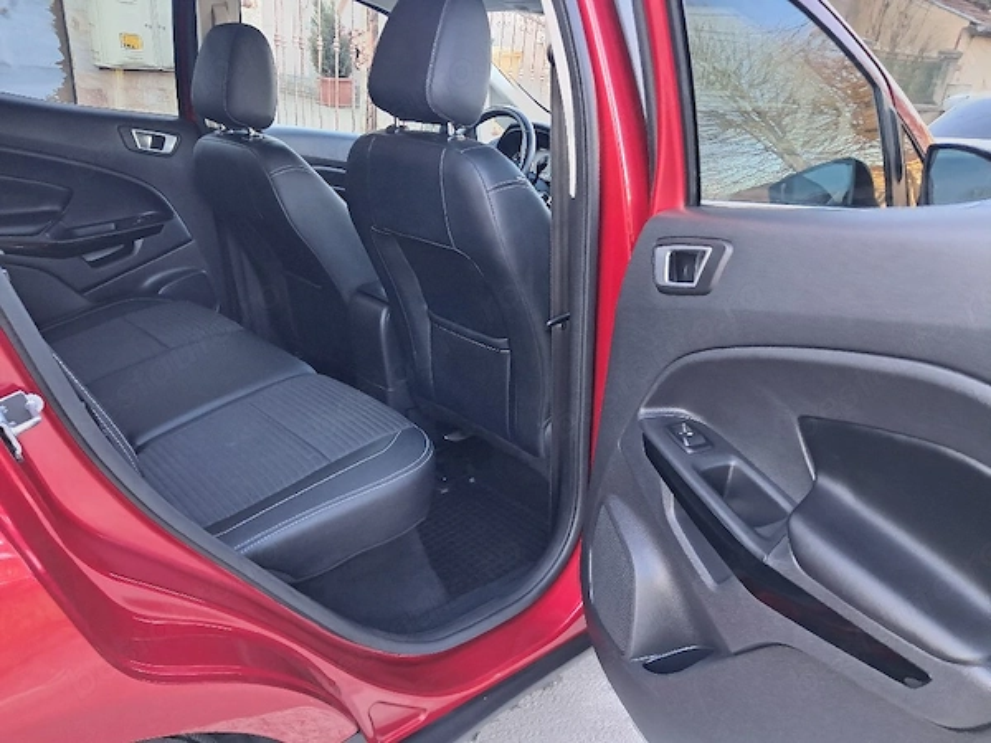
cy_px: 372
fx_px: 773
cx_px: 496
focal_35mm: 27
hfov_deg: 65.3
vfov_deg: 51.4
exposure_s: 1/50
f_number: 1.8
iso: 320
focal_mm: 4
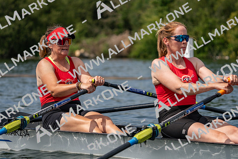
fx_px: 1322
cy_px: 80
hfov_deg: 10.3
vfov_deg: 6.9
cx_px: 119
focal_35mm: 200
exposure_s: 1/1600
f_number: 5.6
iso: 160
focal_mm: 200
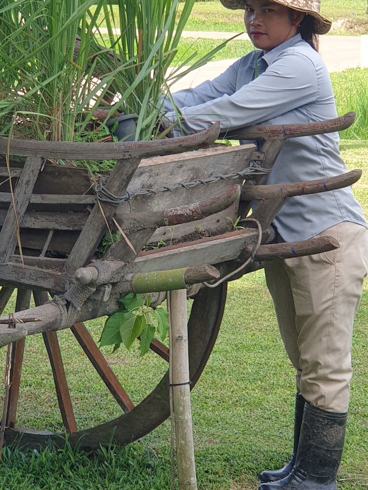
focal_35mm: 85
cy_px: 209
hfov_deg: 17.3
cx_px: 143
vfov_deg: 23.0
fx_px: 1205
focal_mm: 6
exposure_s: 1/239
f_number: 2.4
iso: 100
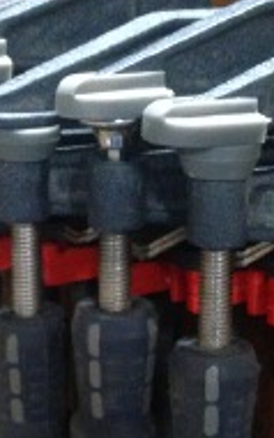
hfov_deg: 13.3
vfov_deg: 20.9
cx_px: 79
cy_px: 364
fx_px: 1169
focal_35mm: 98
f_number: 2.4
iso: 800
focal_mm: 4.12
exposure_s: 1/15
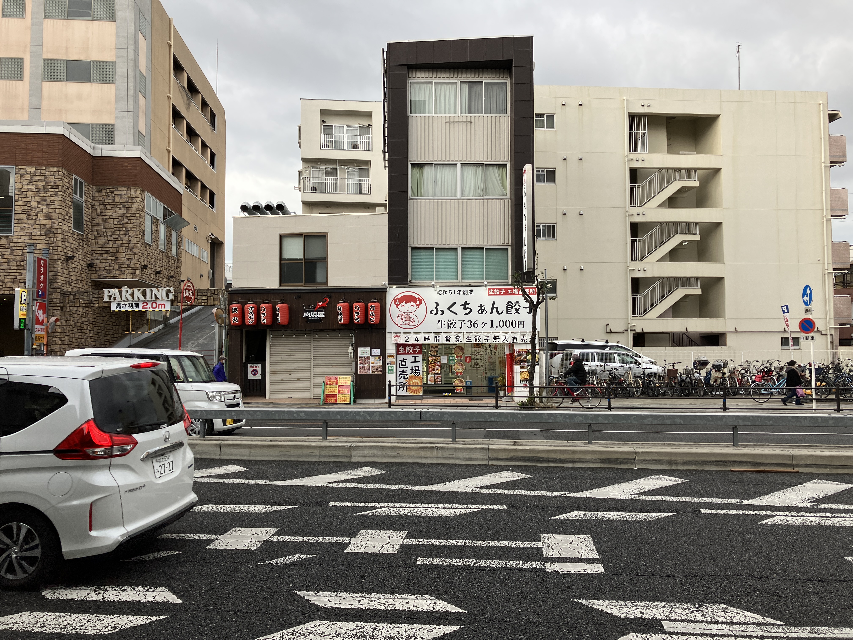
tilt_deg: +2.3
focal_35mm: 28
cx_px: 426
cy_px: 320
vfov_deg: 49.7
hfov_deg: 63.4
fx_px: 690
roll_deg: -0.5
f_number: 1.8
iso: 32
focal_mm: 3.99
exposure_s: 1/389
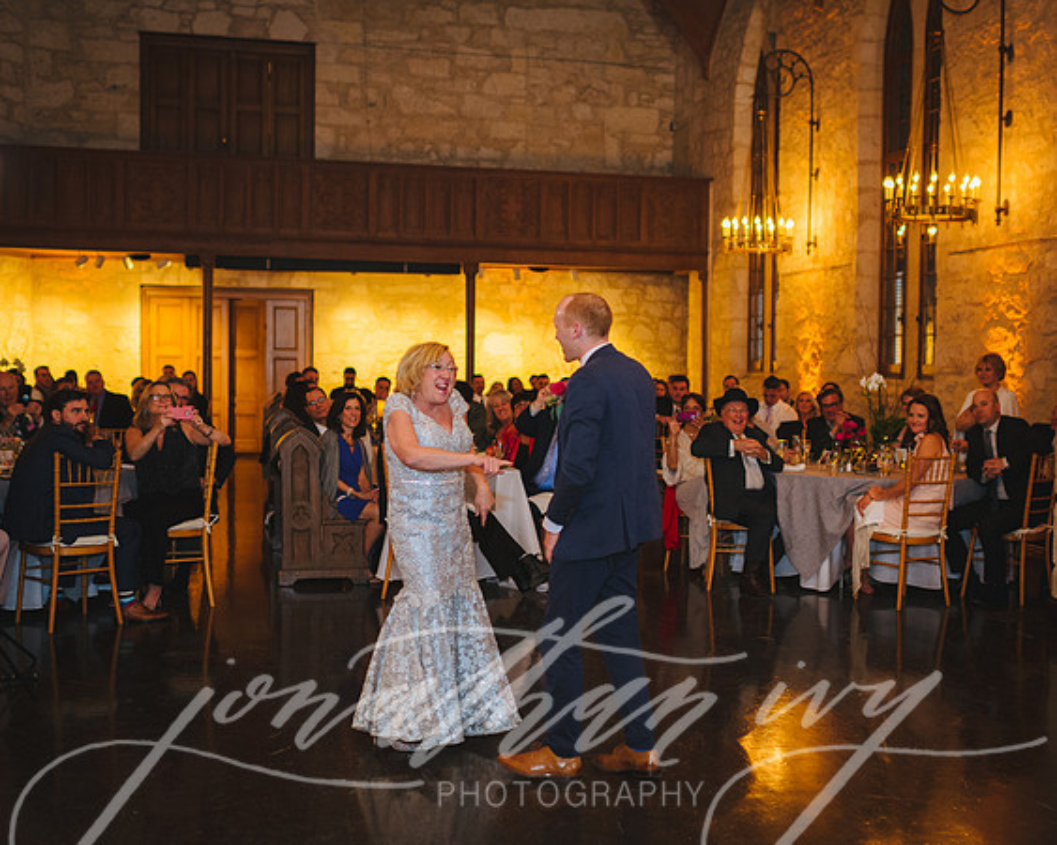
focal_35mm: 45
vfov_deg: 33.6
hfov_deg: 41.3
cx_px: 619
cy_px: 430
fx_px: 1398
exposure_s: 1/200
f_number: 2
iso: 1000
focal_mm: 35
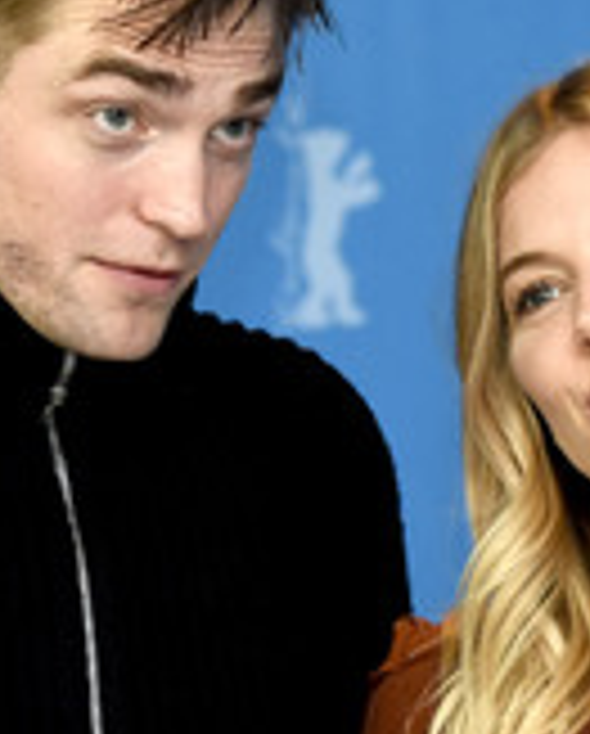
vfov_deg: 4.7
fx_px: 8887
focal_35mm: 408
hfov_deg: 3.8
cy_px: 230
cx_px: 709
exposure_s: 1/320
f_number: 3.5
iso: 800
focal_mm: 105
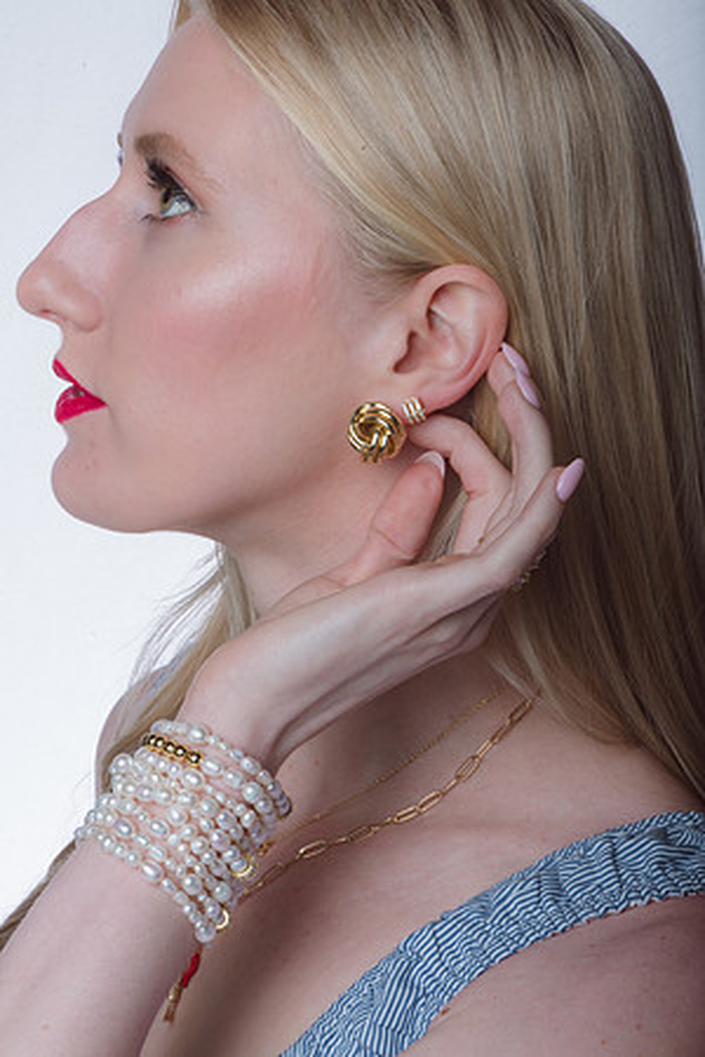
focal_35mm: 105
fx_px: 3084
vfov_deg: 19.5
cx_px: 352
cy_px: 528
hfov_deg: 13.0
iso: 400
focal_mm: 105
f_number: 36
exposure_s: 1/250
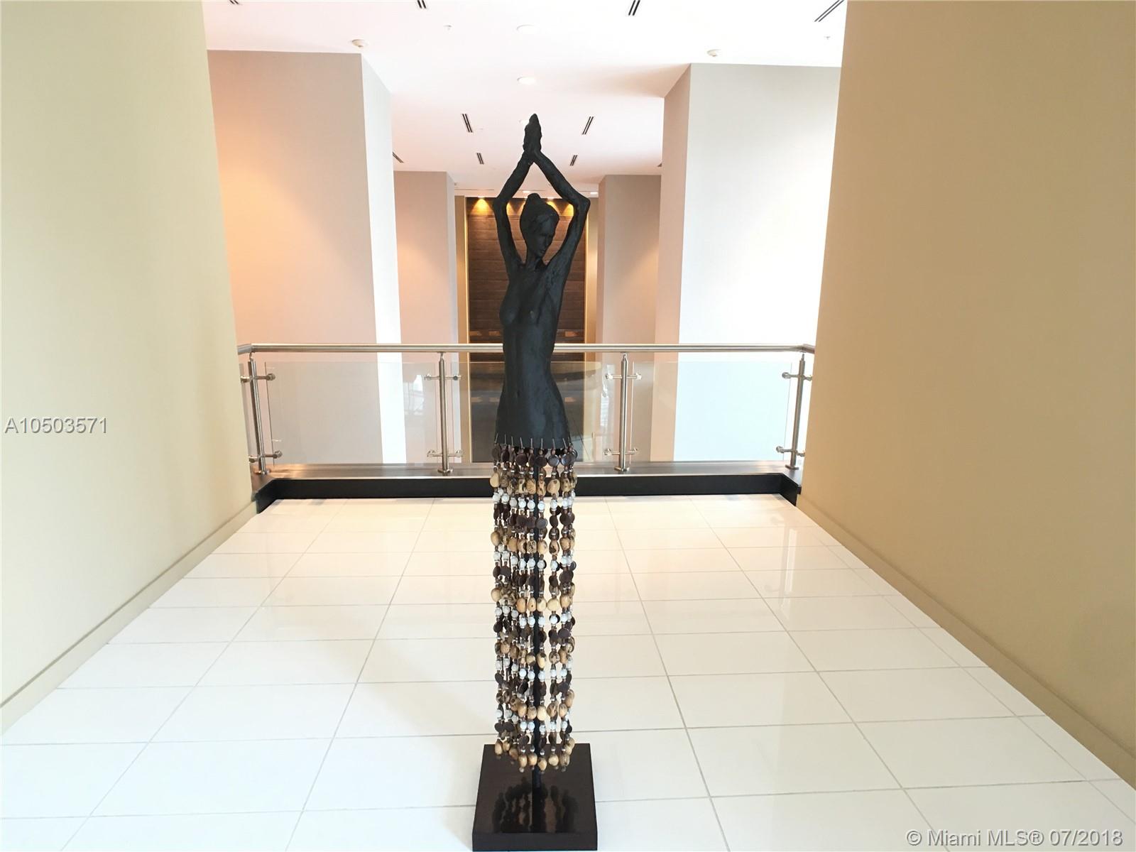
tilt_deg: -12.3
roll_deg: -0.4
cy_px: 426
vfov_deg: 48.2
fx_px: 952
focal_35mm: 29
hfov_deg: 61.7
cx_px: 568
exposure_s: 1/15
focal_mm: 4.15
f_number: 2.2
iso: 50
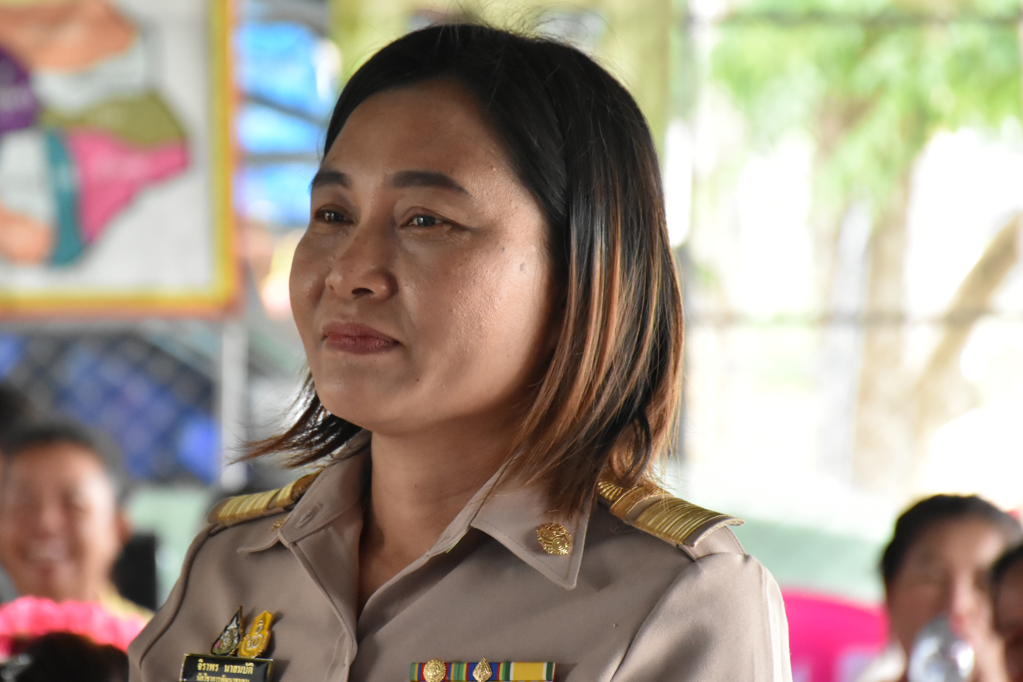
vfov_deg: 5.2
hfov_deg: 7.9
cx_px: 390
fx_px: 7445
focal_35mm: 262
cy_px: 330
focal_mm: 140
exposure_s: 1/200
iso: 3200
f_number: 5.6
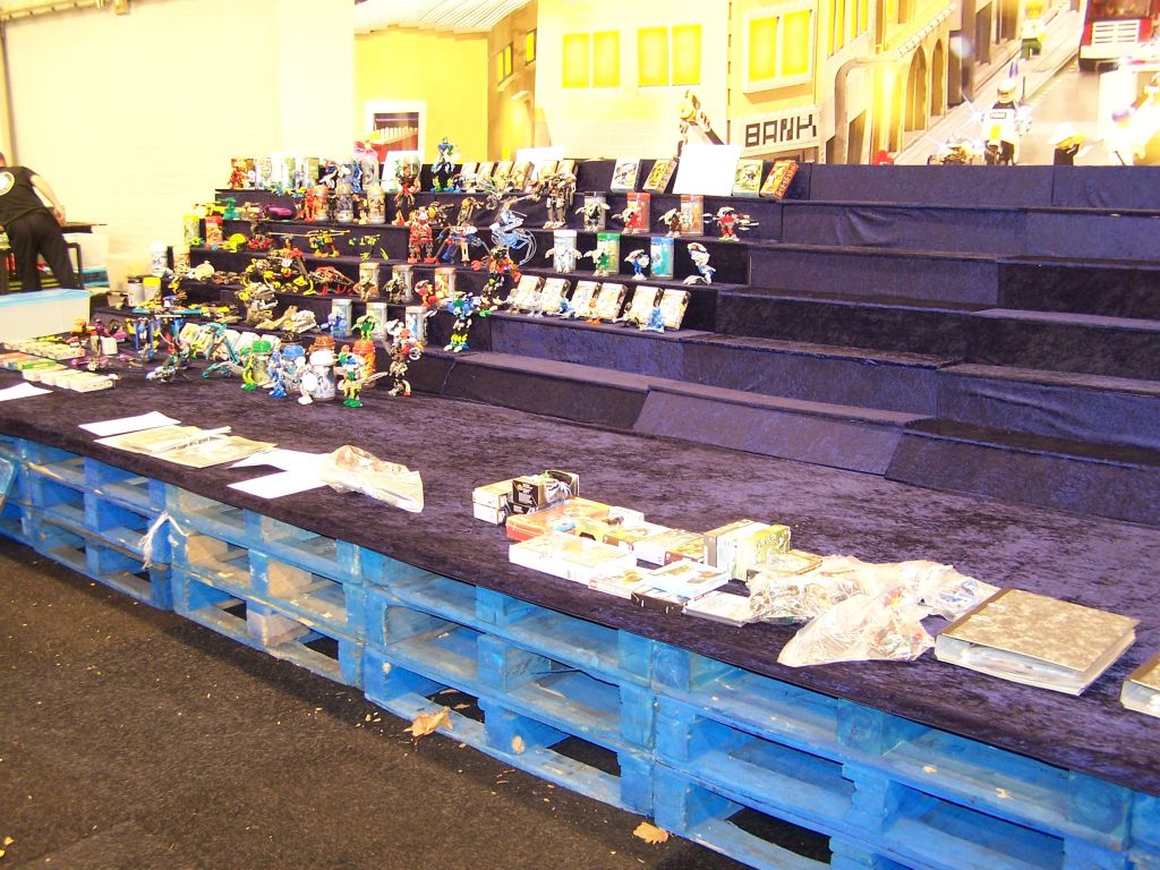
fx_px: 1273
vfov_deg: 37.7
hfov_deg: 49.0
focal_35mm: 38
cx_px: 580
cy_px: 435
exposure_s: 1/3
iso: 140
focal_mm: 6.3
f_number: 2.8
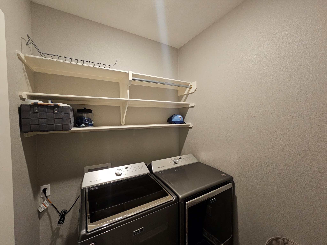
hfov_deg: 106.2
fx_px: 123
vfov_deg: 89.9
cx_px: 164
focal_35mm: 13
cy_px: 122
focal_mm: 2.2
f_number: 2.2
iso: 400
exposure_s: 1/60
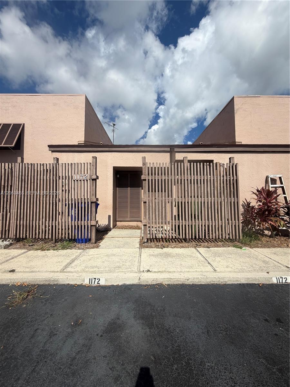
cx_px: 145
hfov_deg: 85.7
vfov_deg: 102.1
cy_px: 194
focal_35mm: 14
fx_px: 156
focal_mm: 2.22
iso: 20
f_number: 2.2
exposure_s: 1/1848
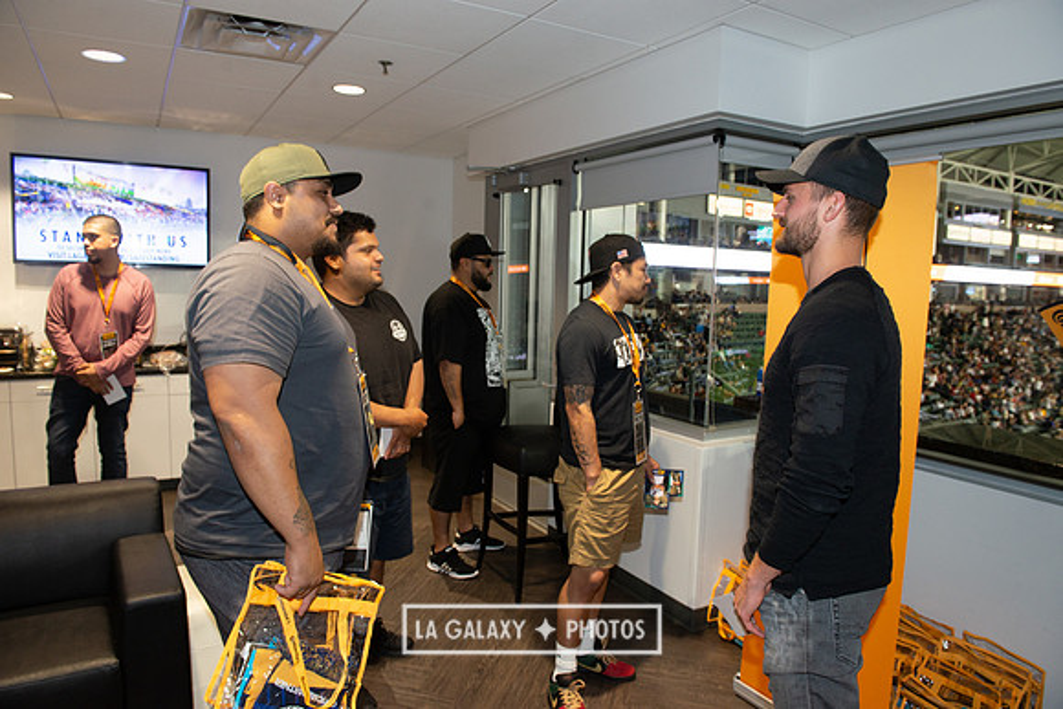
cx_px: 532
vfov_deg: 53.2
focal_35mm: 24
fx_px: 709
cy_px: 354
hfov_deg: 73.7
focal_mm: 24
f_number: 6.3
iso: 640
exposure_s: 1/60
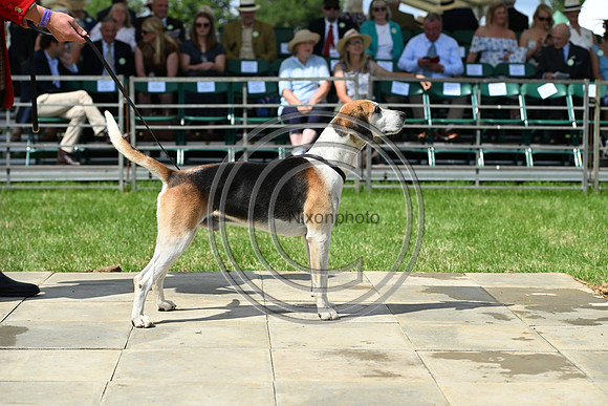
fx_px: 1385
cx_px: 304
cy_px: 203
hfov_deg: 24.8
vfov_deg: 16.7
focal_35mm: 82
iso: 180
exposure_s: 1/1250
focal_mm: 82
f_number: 4.5
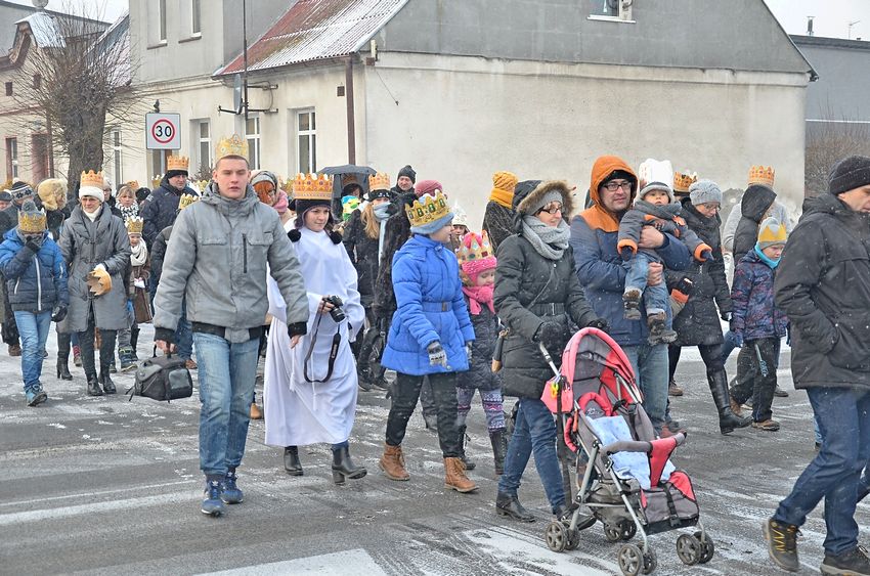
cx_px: 435
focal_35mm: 60
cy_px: 288
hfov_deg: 33.5
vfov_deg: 22.5
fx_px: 1447
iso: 360
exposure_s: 1/160
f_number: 4.5
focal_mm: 40
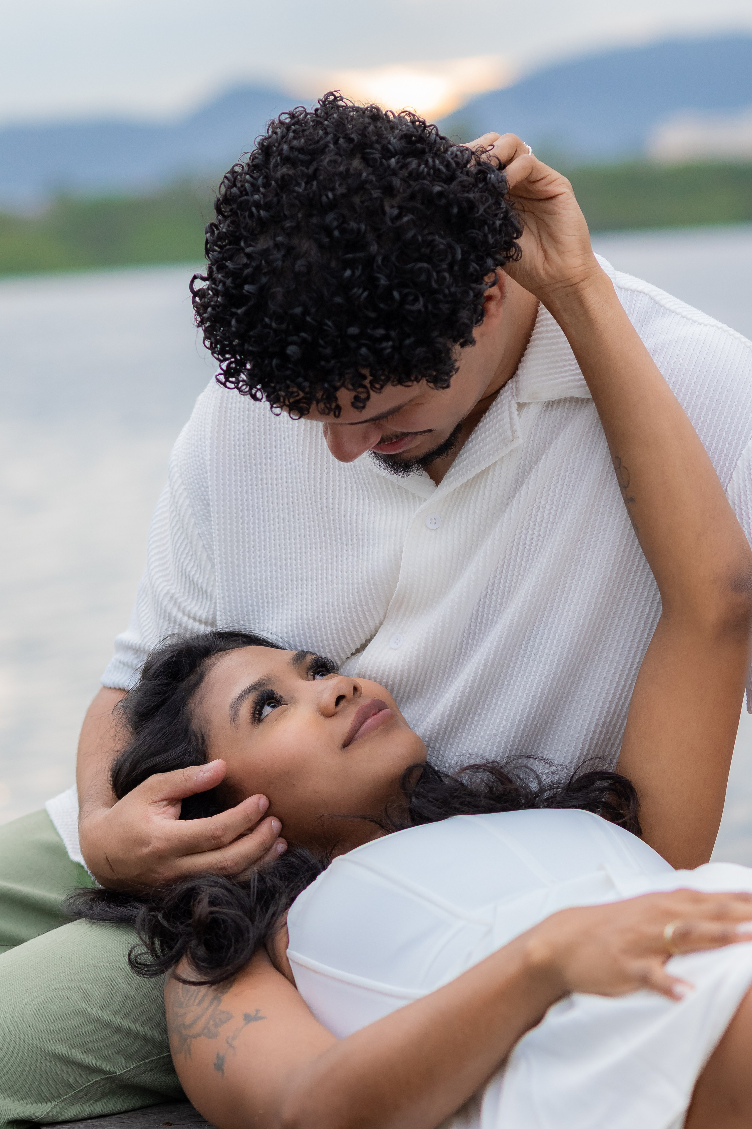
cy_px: 564
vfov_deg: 16.1
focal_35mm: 128
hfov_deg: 10.8
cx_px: 376
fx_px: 3995
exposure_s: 1/640
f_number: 3.5
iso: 800
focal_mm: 85
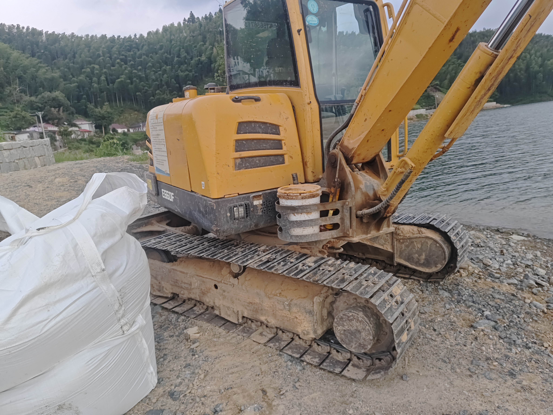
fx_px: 367
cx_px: 276
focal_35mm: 23
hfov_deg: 73.9
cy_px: 208
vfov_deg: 58.9
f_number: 1.88
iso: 1139
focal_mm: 5.56
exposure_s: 1/50
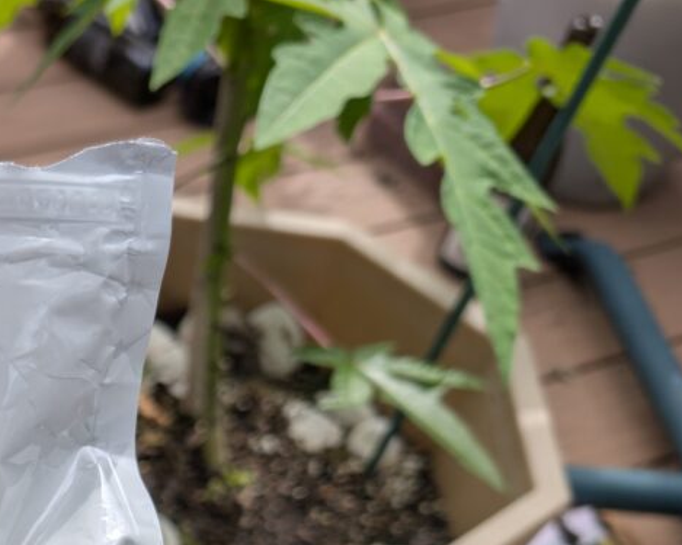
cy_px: 632
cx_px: -138
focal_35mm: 60
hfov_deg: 27.6
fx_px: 1211
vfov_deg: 23.5
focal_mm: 6.9
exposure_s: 1/888
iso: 23
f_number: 1.68
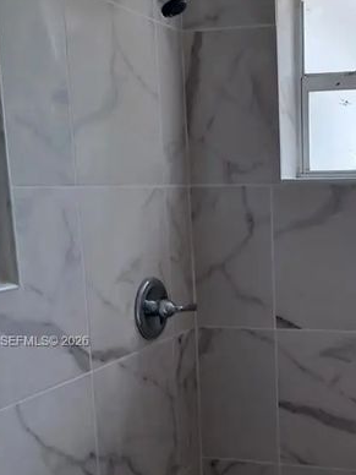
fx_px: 754
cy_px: 342
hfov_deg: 25.7
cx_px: 319
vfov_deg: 34.4
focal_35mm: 55
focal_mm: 4.6
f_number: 1.8
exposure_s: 1/50
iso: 125
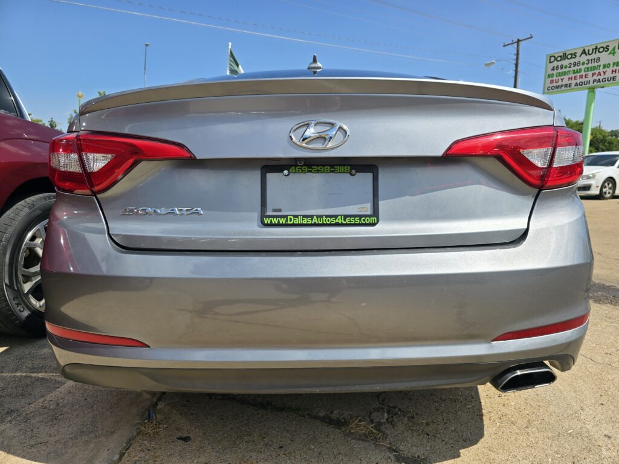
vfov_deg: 58.9
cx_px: 310
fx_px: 411
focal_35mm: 23
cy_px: 232
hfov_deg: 73.9
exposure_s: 1/861
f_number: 1.7
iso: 12
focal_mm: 6.3
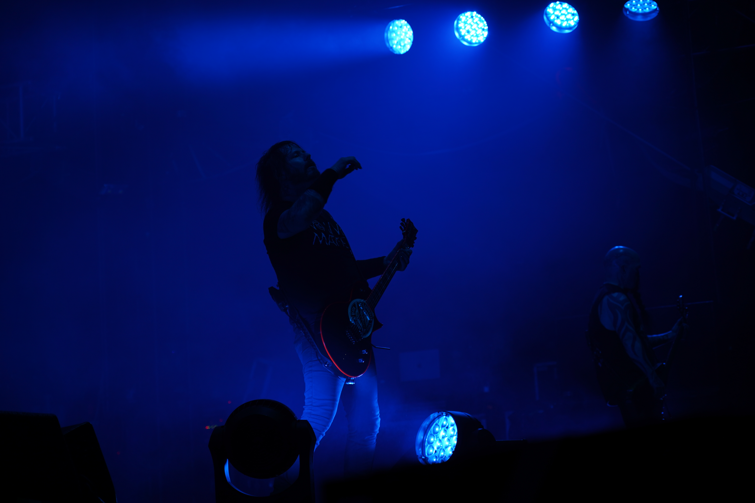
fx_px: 2202
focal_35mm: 105
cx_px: 378
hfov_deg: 19.5
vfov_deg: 13.0
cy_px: 252
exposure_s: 1/125
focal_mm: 105
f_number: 4
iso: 125
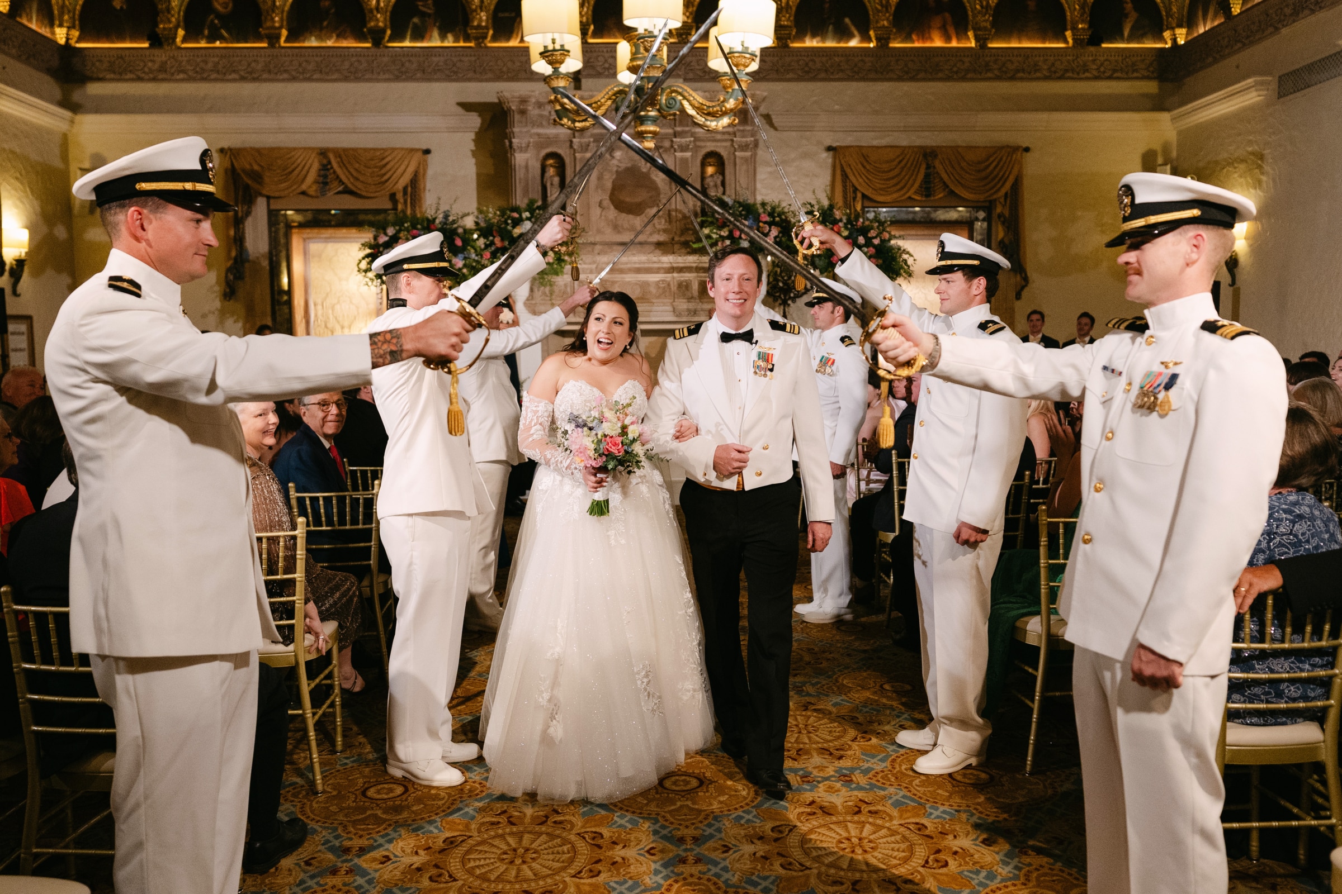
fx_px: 1118
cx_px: 671
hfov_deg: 61.9
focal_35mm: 30
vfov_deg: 43.6
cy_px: 447
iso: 1600
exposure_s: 1/320
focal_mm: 20
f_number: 1.8
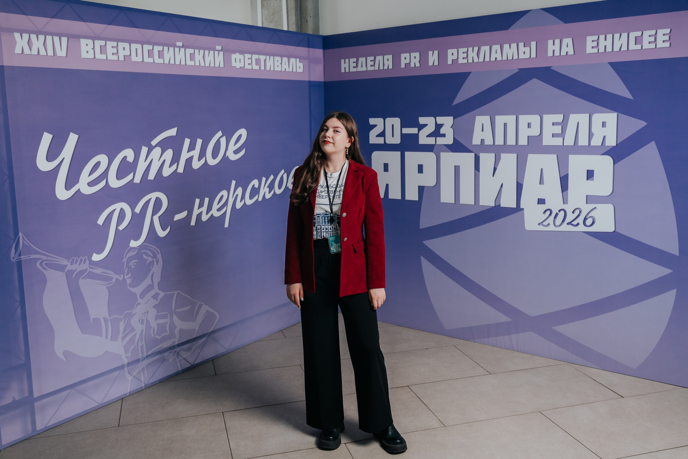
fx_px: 638
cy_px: 201
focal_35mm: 33
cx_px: 349
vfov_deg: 39.5
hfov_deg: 56.7
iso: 500
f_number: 2.8
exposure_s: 1/160
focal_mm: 28
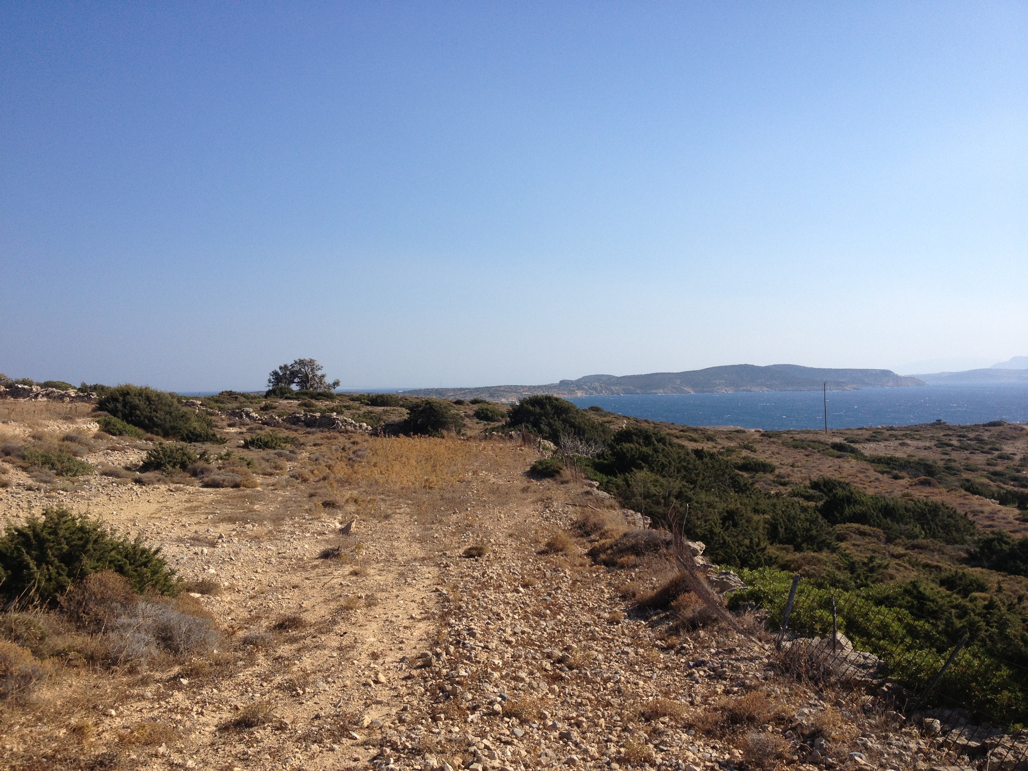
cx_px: 514
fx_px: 1039
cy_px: 386
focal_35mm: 35
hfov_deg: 52.6
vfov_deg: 40.7
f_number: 2.4
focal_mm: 4.28
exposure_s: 1/2404
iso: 50
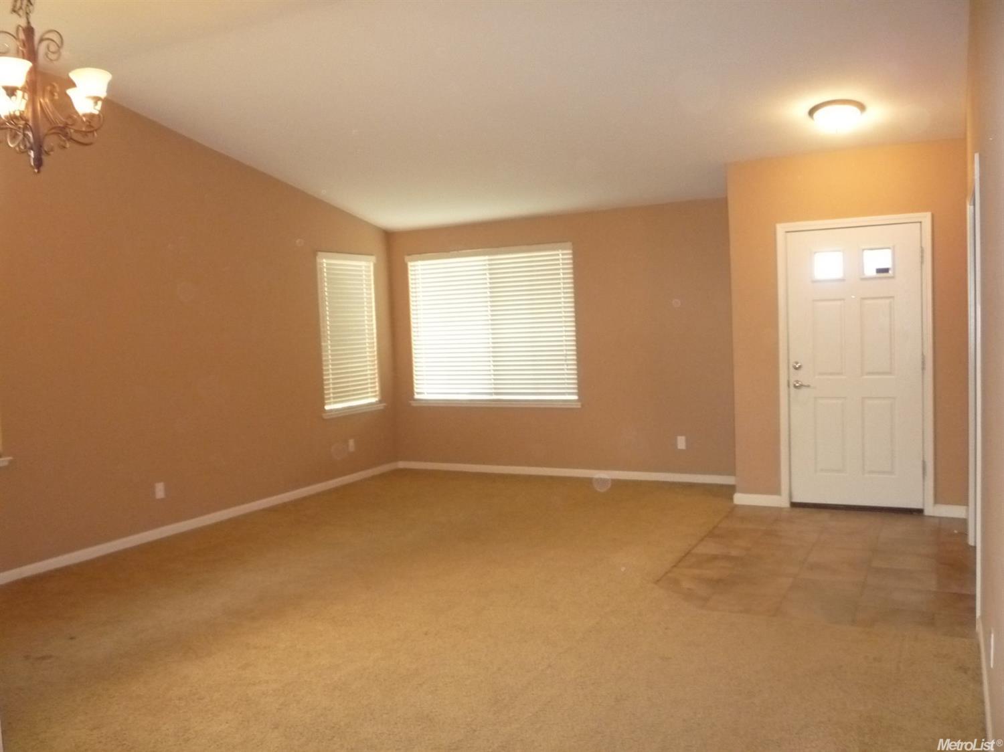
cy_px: 376
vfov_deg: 46.8
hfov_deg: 60.0
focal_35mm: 30
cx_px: 502
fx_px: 870
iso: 500
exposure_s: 1/30
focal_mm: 5.2
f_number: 3.3
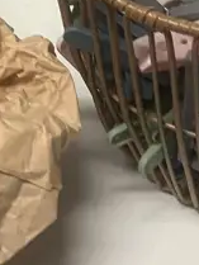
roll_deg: -1.9
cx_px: 35
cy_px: -136
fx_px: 1049
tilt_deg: -32.7
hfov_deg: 10.8
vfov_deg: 13.5
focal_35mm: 137
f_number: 1.8
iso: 80
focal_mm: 3.99
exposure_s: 1/50
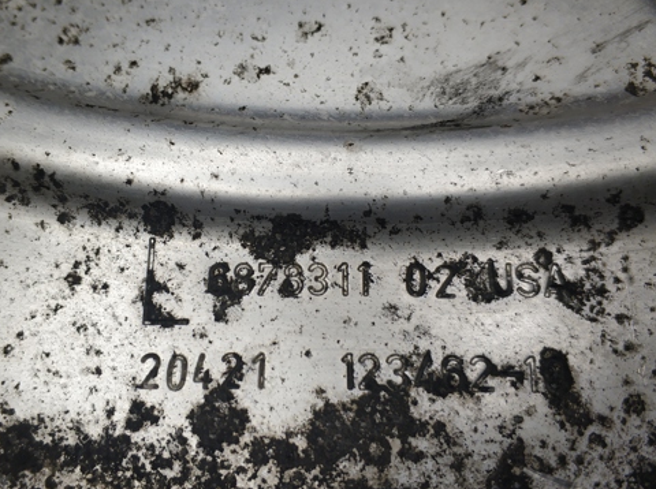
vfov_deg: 39.5
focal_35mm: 36
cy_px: 249
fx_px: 681
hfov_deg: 51.3
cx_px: 284
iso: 183
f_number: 1.8
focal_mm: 3.82
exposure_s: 1/100
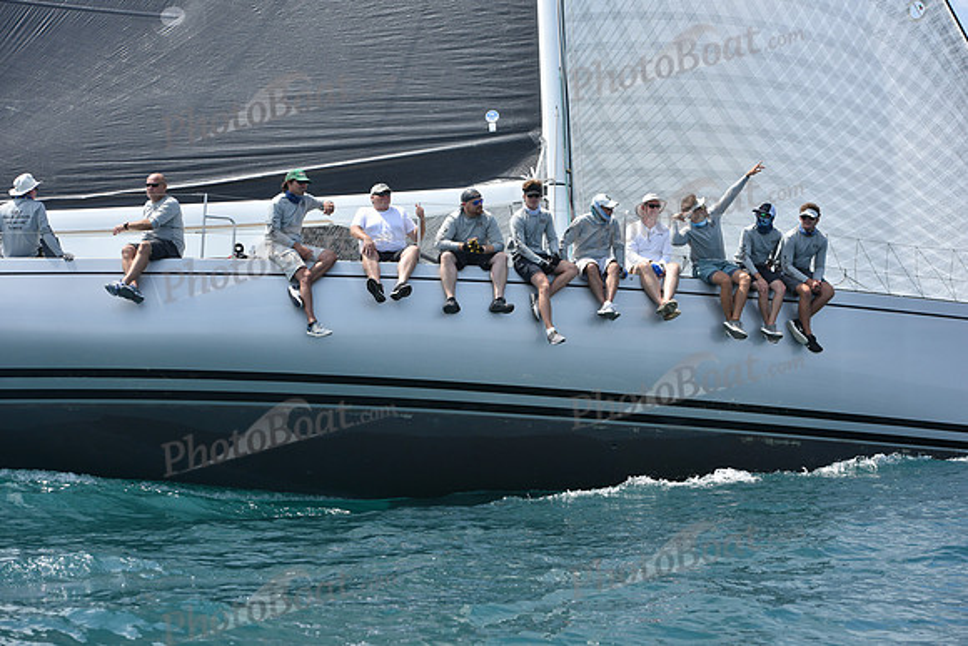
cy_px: 323
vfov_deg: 19.5
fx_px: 1883
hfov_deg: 28.8
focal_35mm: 70
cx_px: 484
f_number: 5.6
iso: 250
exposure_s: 1/1250
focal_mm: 70
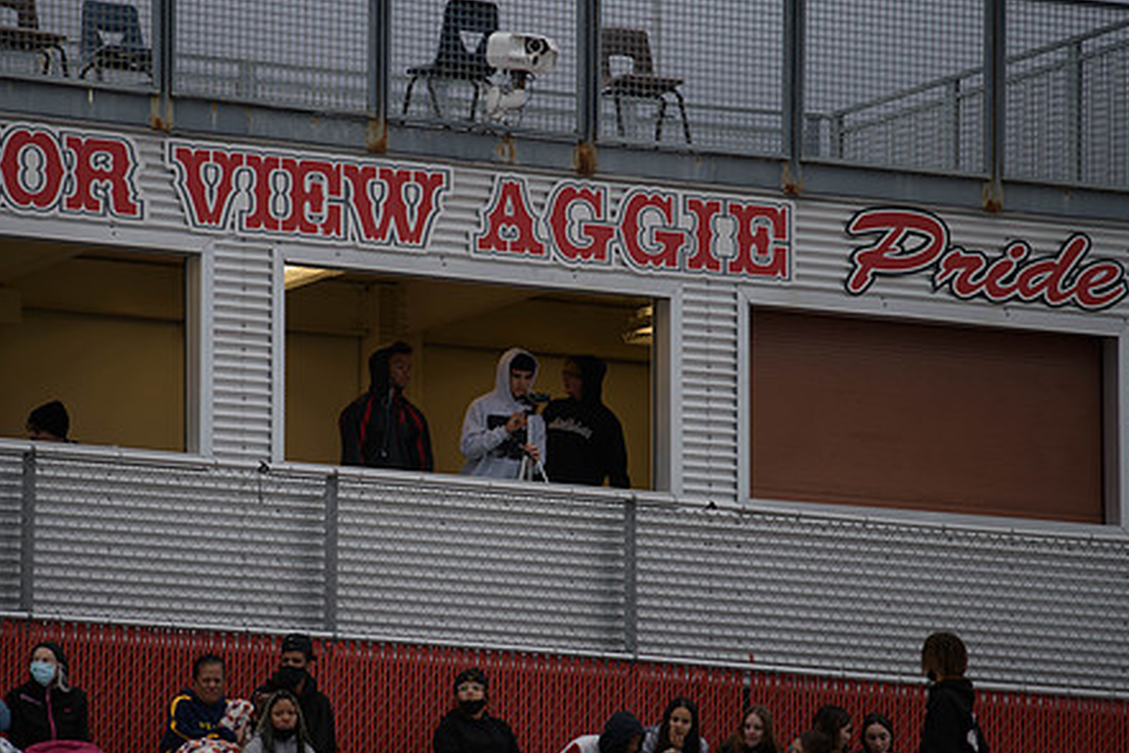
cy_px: 429
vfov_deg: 5.2
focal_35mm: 263
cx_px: 435
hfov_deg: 7.8
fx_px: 8247
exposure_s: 1/200
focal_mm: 200
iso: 90
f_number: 2.8
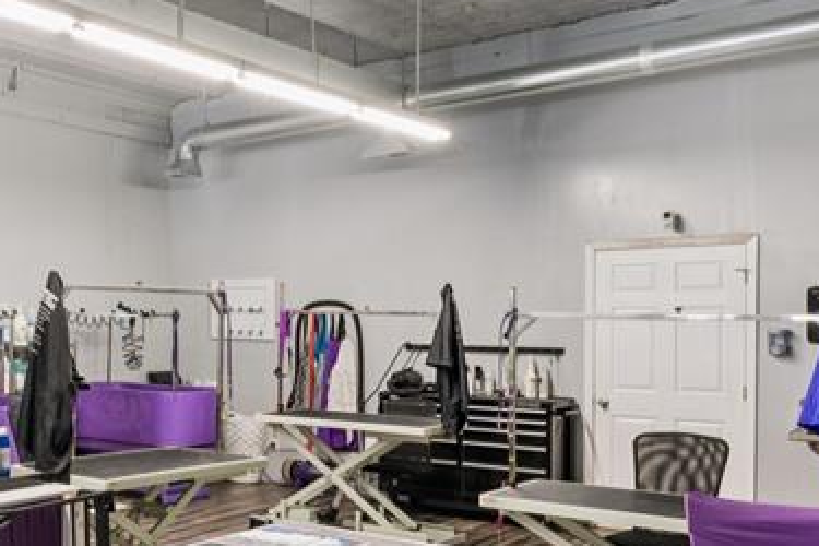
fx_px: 989
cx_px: 0
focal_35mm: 43
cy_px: 325
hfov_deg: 39.6
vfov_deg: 30.8
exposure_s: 1/1.67
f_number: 13
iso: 320
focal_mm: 15.9
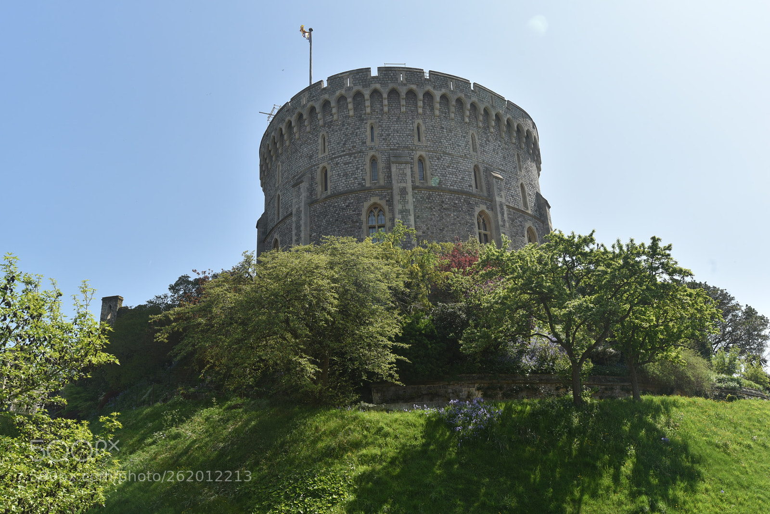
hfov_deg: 65.5
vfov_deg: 46.4
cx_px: 385
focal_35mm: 28
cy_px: 257
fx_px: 599
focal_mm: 28
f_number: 9
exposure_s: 1/320
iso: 160
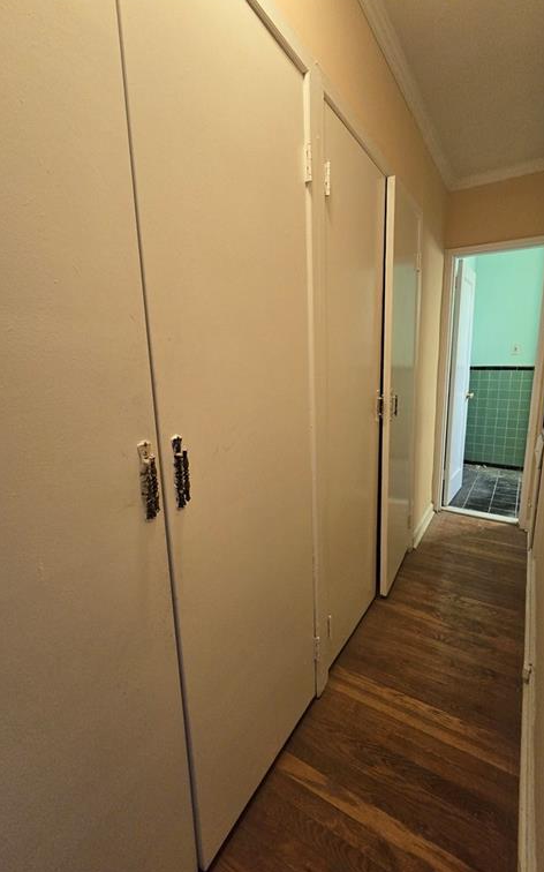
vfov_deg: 105.3
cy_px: 434
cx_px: 312
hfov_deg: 78.1
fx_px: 332
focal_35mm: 14
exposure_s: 1/60
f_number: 2.2
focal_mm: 2.2
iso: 500
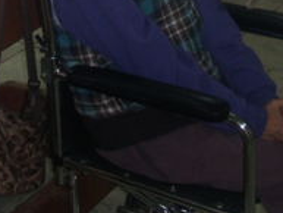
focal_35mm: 126
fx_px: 1031
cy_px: -101
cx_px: 169
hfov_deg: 15.6
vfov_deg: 11.3
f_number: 3.5
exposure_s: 1/30
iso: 100
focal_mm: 6.7
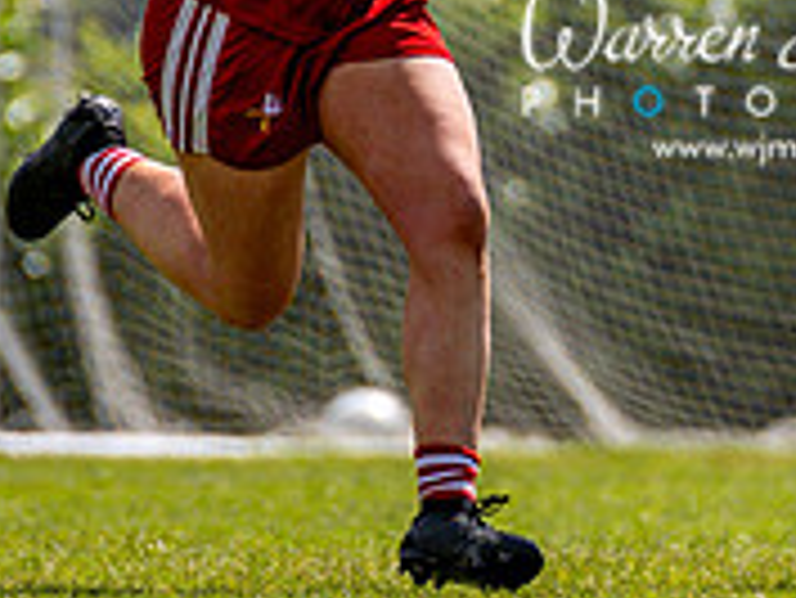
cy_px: 79
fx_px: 41857
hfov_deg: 1.1
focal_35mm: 1819
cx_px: 911
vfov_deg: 0.8
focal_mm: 300
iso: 140
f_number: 2.8
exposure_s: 1/6400
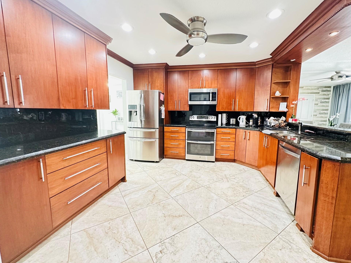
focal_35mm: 15
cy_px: 129
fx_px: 152
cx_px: 184
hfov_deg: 98.1
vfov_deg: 81.8
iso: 640
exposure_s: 1/60
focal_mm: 2.22
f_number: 2.2
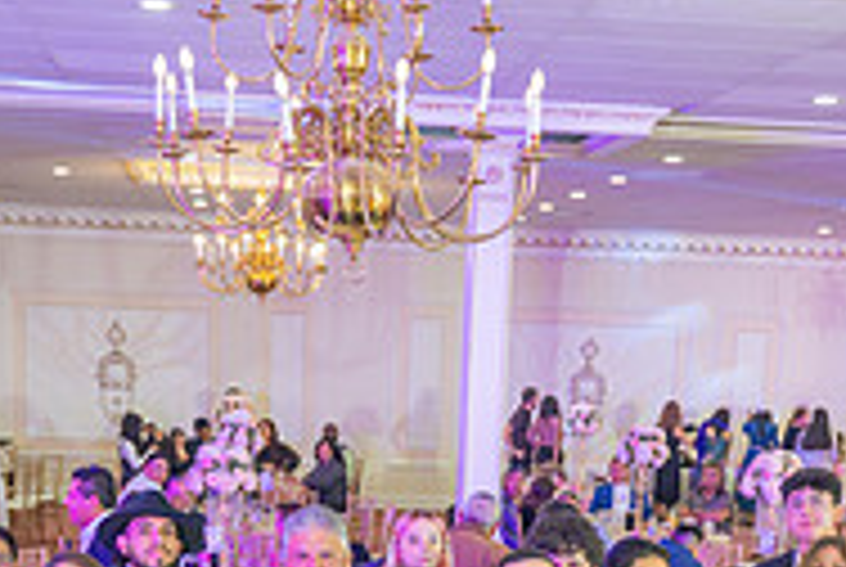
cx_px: 423
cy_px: 745
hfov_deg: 27.3
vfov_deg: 17.3
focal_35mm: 74
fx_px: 1742
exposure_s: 1/80
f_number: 2.8
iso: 640
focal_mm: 24
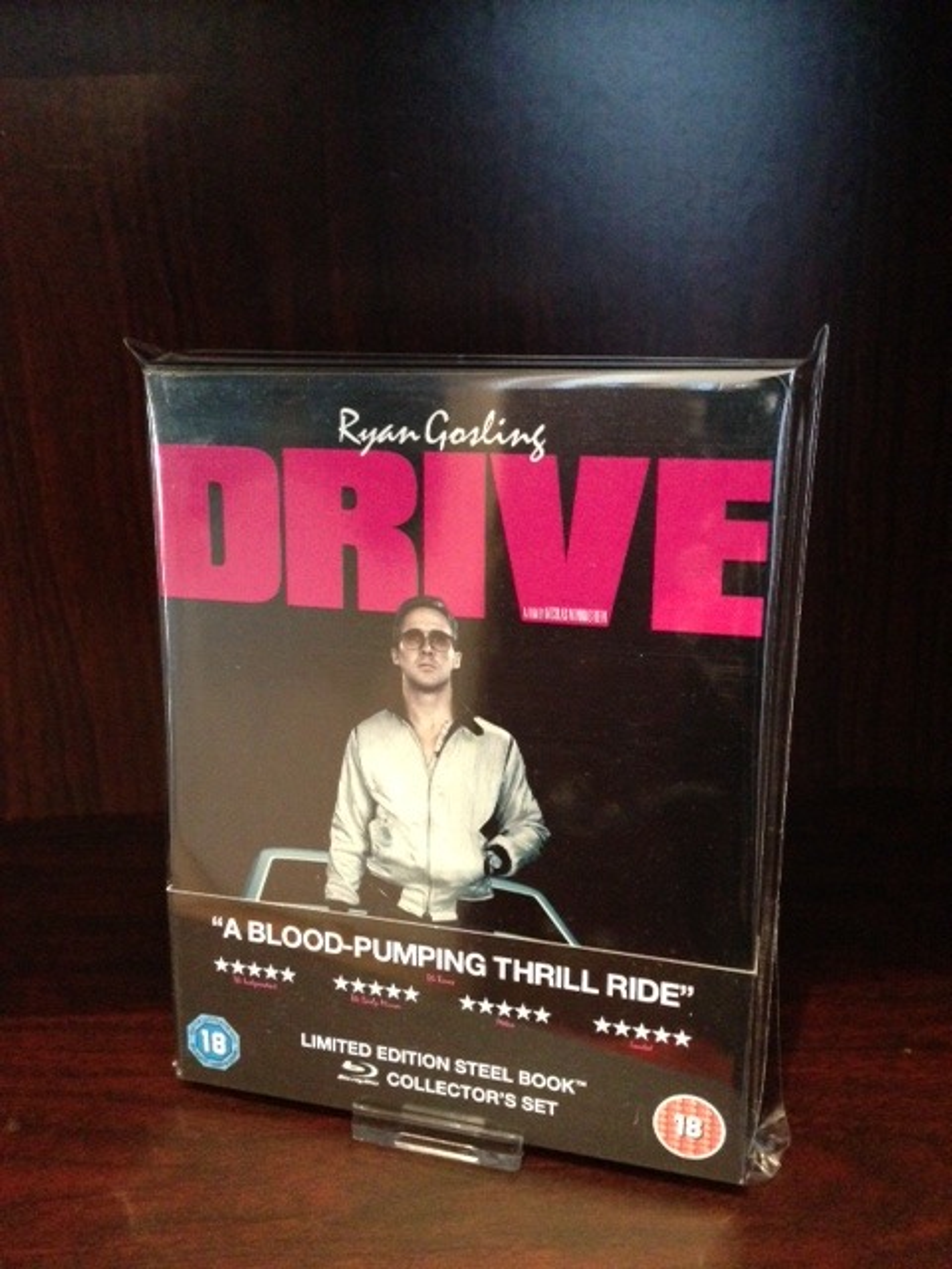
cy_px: 634
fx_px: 1210
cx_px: 476
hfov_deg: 42.9
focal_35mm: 33
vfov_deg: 55.4
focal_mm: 4.1
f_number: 2.4
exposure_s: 1/15
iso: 800
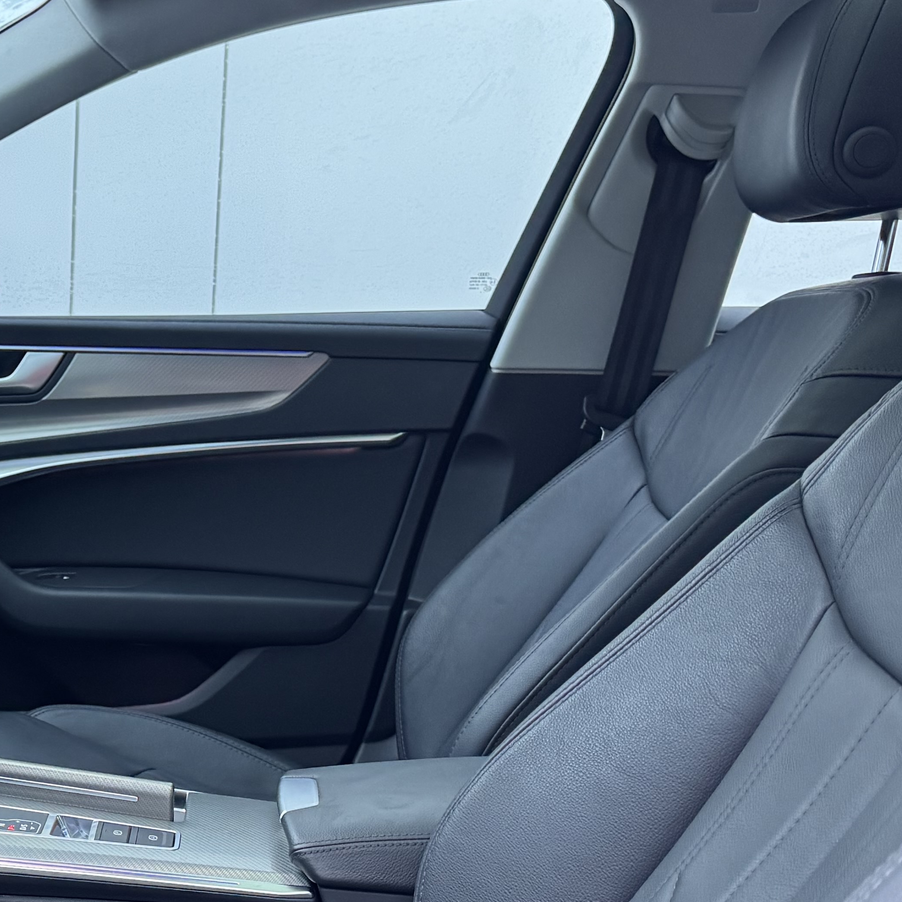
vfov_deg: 29.4
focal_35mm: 58
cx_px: -8
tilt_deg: -2.7
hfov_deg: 27.8
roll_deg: +0.9
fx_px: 1710
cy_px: 566
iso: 160
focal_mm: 6.76
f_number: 1.78
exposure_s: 1/100
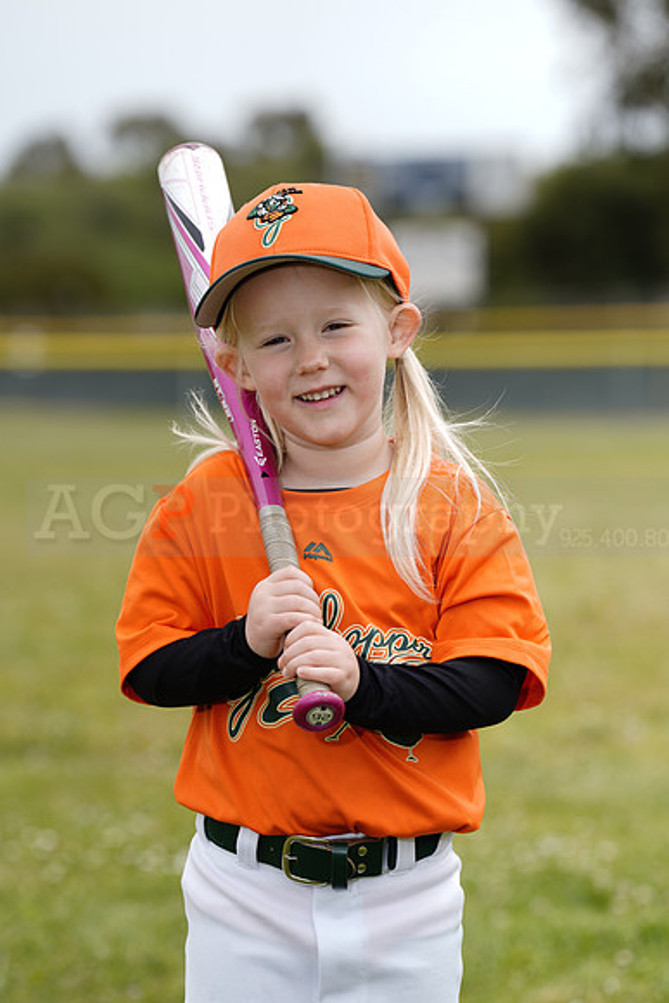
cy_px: 502
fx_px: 5237
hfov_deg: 7.3
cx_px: 334
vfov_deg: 10.9
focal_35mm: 188
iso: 50
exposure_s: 1/250
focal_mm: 188
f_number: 5.6
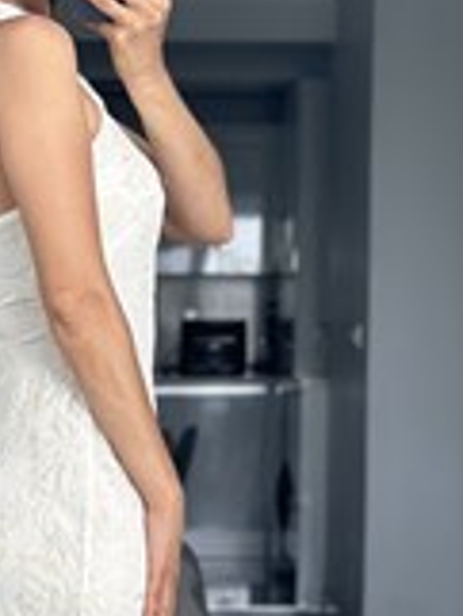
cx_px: -54
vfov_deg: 12.9
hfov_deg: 9.7
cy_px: 582
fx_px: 2689
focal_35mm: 151
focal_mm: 6.86
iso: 100
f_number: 1.78
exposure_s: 1/171
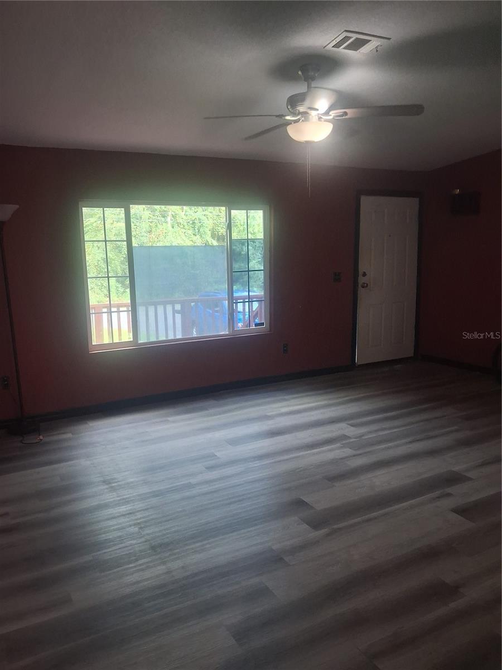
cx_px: 251
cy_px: 335
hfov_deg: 51.4
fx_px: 522
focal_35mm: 27
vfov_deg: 65.3
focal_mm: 4
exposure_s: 1/50
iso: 500
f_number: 1.8
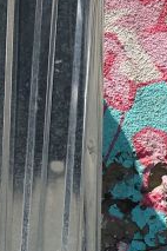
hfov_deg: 3.6
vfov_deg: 5.5
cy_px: -137
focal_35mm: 373
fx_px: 2595
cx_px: 433
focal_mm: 21.19
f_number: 5.6
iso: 125
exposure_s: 1/500
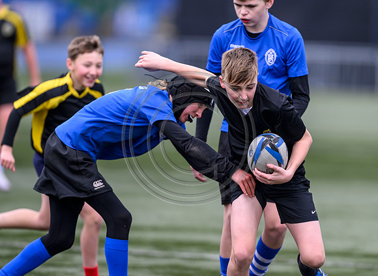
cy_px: 136
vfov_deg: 2.9
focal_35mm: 497
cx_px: 242
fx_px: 5379
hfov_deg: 4.0
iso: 500
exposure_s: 1/1600
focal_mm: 400
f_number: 3.5
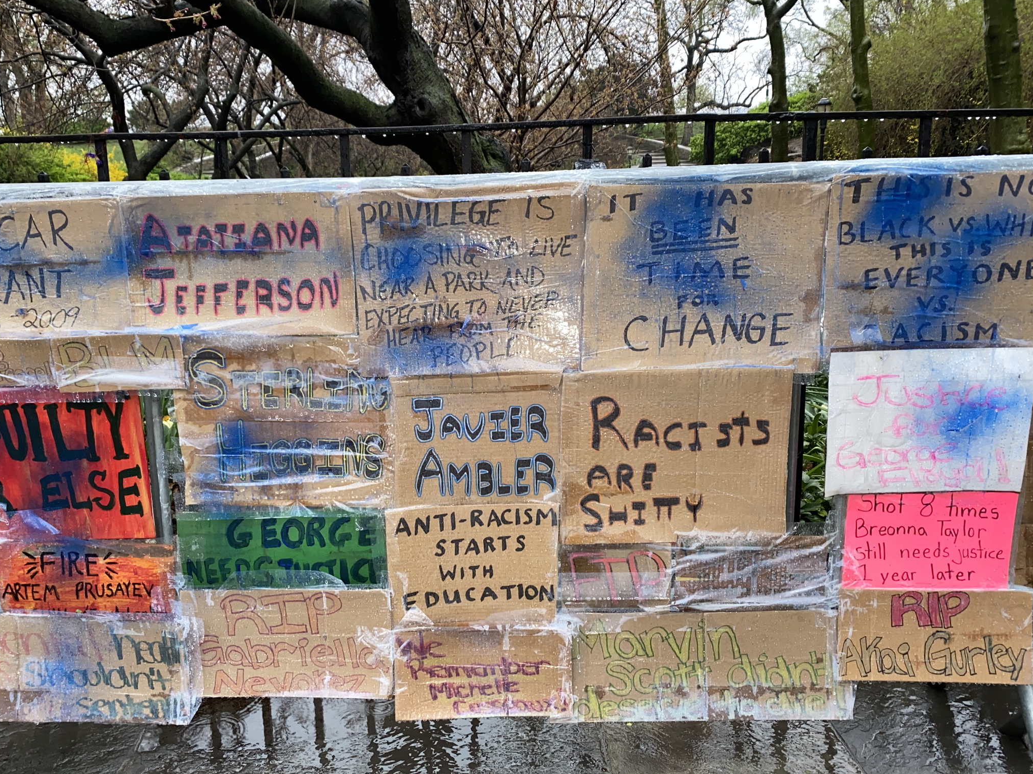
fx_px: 955
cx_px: 482
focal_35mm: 32
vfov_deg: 44.1
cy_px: 431
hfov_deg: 56.8
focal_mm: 4.25
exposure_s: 1/33
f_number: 1.8
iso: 50
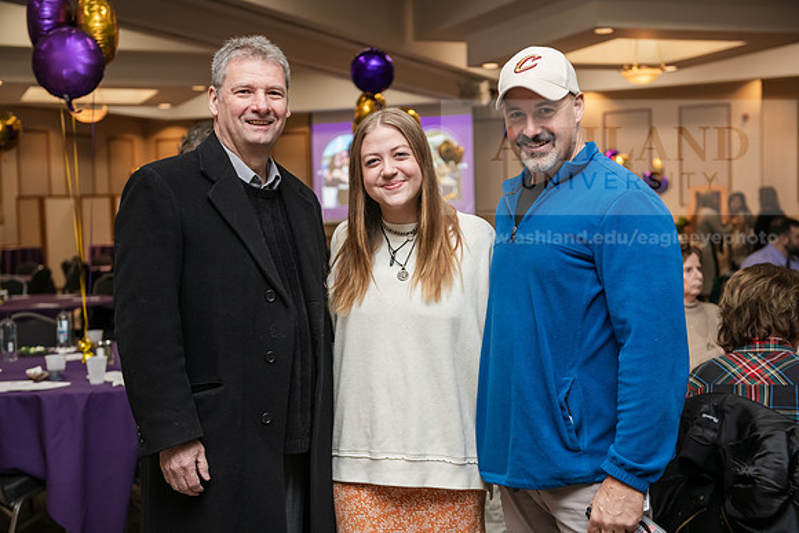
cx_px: 400
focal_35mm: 55
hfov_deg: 36.2
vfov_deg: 24.6
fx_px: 1221
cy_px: 266
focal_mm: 55
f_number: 3.5
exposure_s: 1/200
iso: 1600
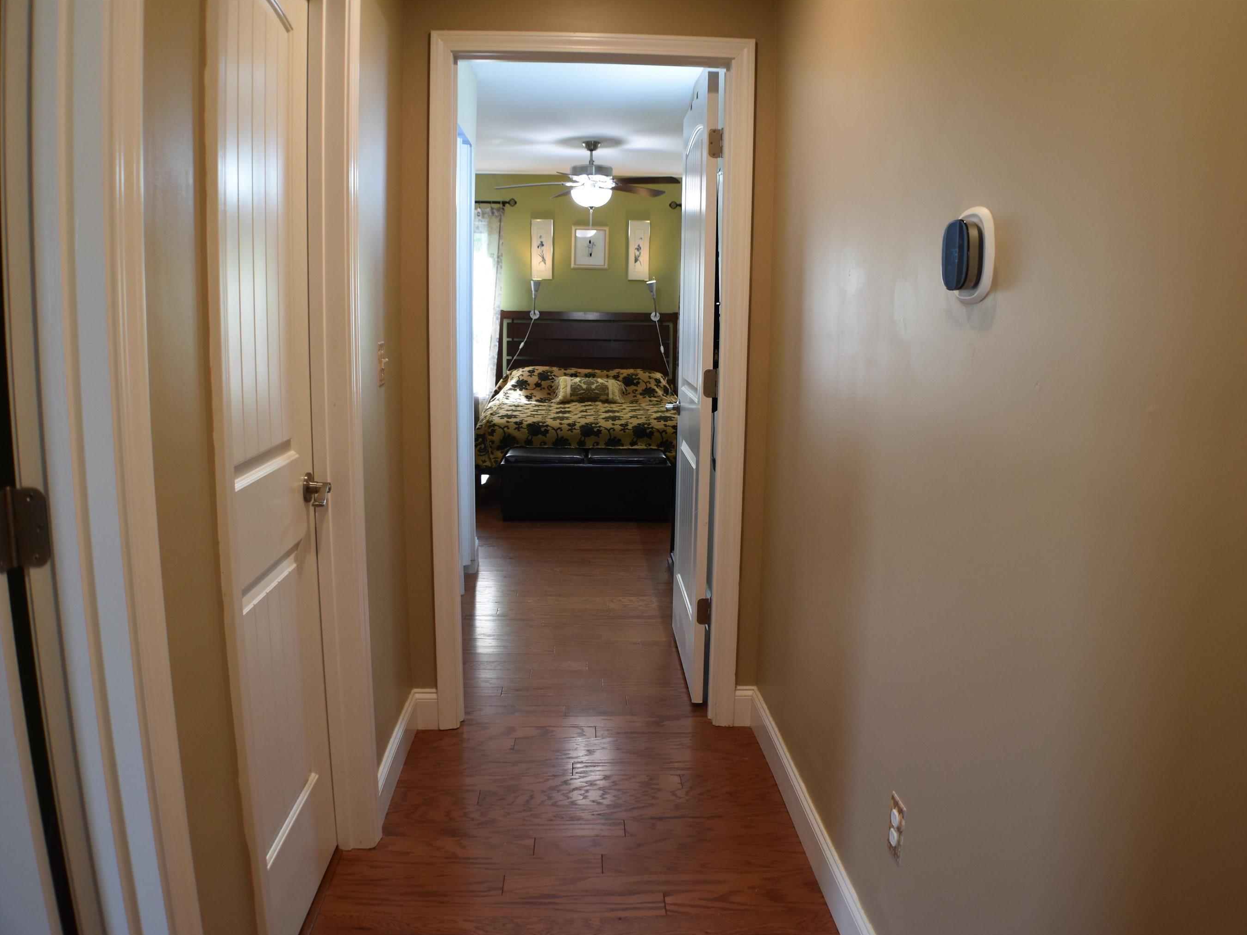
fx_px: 1245
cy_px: 471
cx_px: 644
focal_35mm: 35
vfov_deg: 41.2
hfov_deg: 53.2
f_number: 4
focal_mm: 21
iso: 640
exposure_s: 1/60
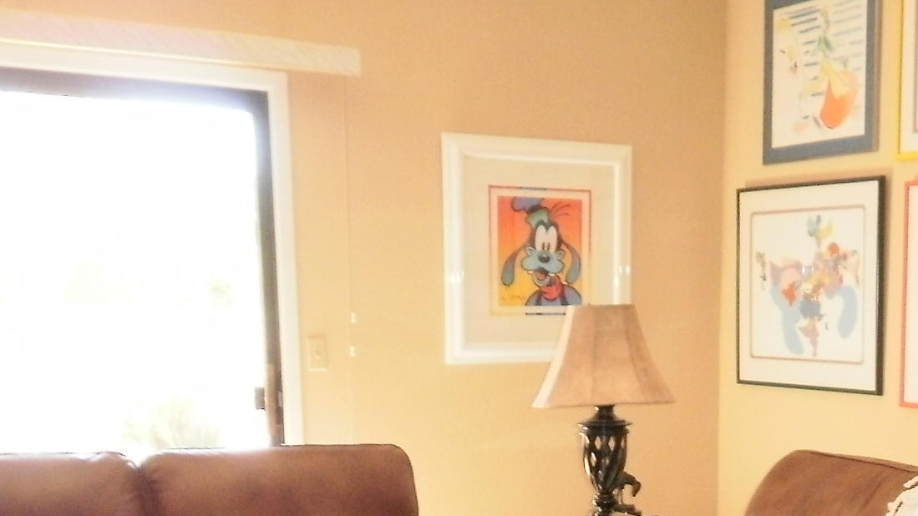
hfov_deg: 30.5
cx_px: 829
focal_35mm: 66
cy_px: 782
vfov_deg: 16.6
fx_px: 1606
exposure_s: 1/25
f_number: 2.6
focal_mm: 4.65
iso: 250
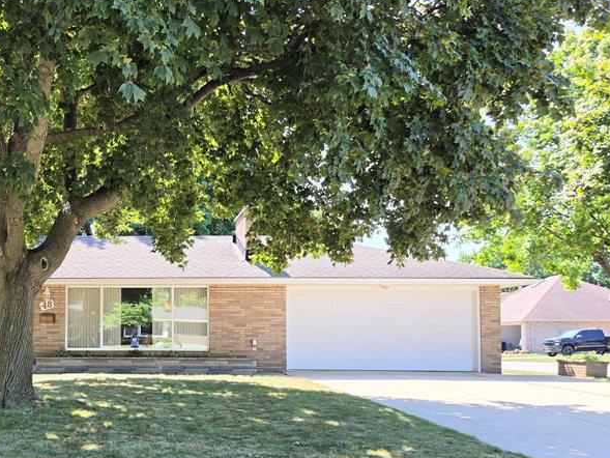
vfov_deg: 35.7
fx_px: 705
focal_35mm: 40
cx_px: 122
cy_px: 300
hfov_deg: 44.5
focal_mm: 6.5
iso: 10
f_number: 1.4
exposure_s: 1/222
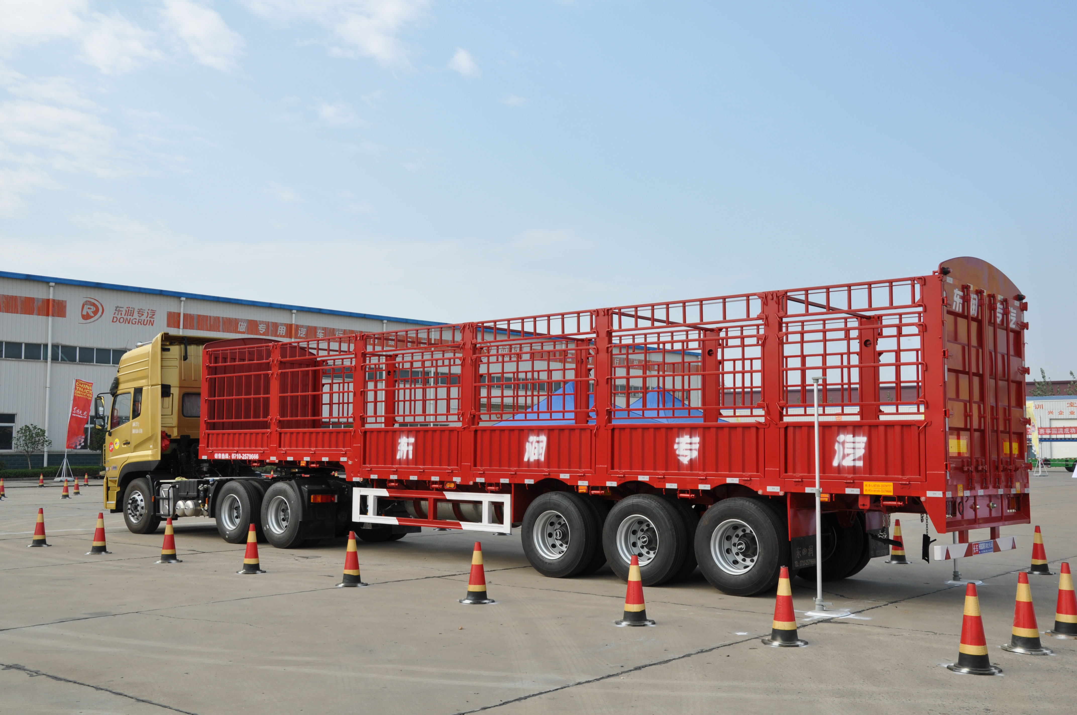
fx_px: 1076
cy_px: 358
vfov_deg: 36.8
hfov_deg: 53.2
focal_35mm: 36
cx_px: 538
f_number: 11
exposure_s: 1/125
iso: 200
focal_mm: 24
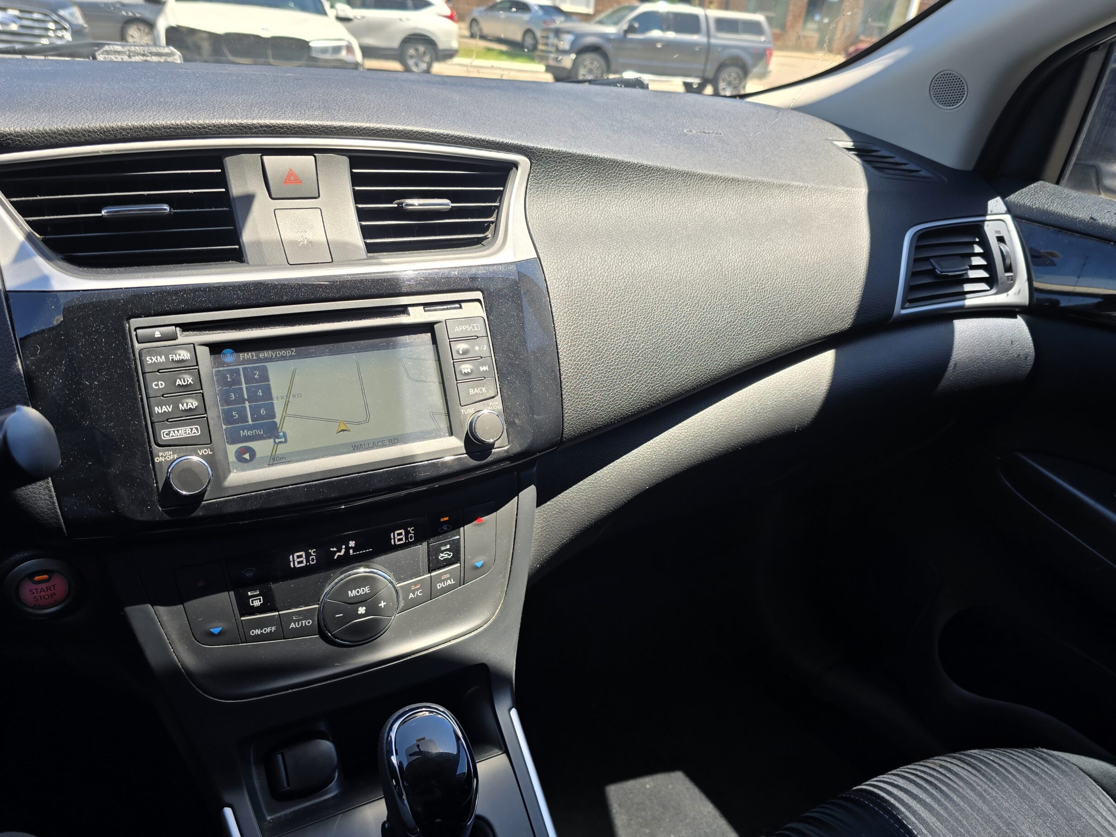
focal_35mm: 24
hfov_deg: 71.6
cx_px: 544
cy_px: 426
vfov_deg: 56.8
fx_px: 774
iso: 16
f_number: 1.7
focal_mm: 6.3
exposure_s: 1/180
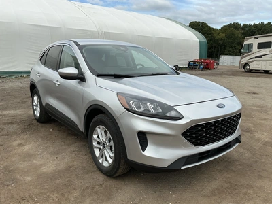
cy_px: 102
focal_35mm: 28
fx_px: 220
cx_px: 136
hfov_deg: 63.4
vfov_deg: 49.7
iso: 25
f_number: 1.8
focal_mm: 3
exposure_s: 1/1342
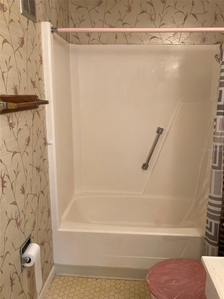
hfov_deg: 49.7
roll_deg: -1.0
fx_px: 242
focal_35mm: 28
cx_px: 112
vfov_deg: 63.4
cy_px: 150
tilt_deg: -11.7
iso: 100
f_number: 1.8
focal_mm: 3.99
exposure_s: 1/60
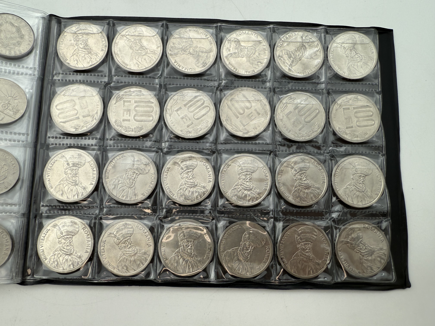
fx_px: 302
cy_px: 163
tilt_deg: -82.5
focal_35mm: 24
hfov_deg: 71.6
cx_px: 218
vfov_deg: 56.8
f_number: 2.2
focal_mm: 2.22
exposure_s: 1/218
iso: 40
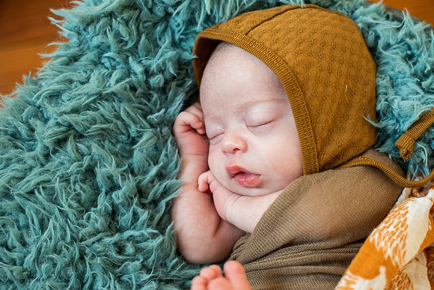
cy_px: 145
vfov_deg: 27.0
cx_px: 217
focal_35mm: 50
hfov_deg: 39.6
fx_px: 603
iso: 800
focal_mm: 50
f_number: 3.2
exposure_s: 1/200
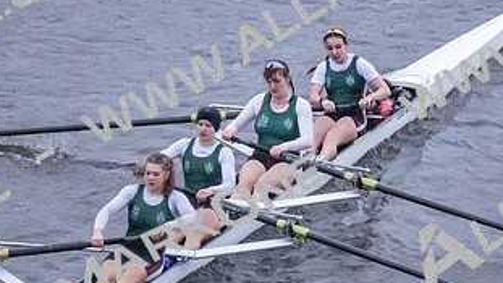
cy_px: 147
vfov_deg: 2.1
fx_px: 7803
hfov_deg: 3.7
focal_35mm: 585
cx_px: 280
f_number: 2.8
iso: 9000
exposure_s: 1/1600
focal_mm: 200
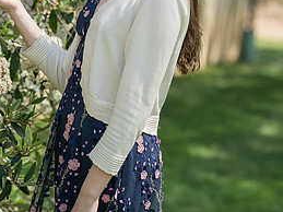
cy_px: 58
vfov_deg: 7.5
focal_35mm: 199
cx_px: 123
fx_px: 1626
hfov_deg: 9.9
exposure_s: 1/500
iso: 100
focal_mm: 119
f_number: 3.5
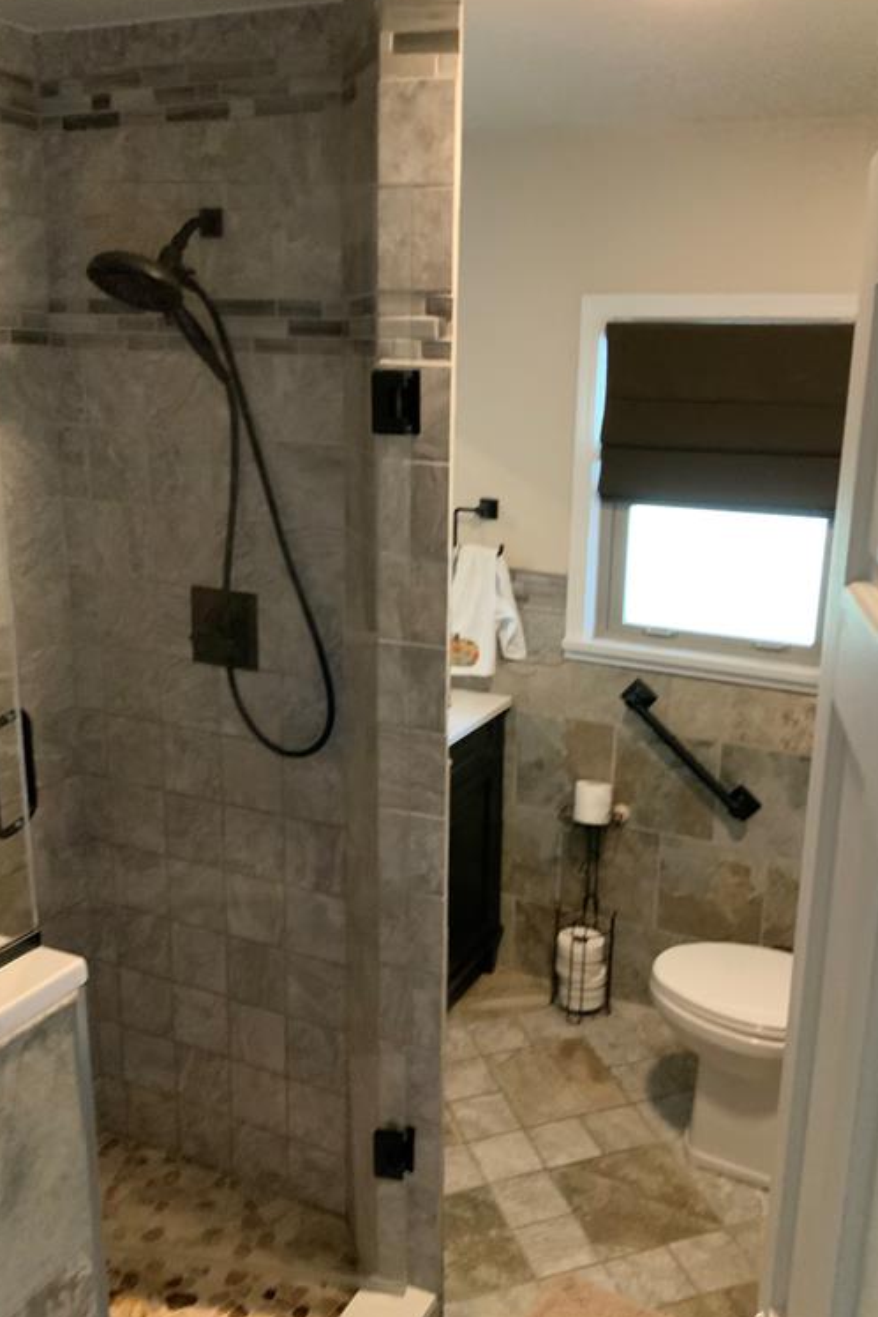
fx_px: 1134
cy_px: 651
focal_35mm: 31
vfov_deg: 60.3
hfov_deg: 42.2
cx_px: 495
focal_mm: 3
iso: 400
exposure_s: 1/30
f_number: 1.8
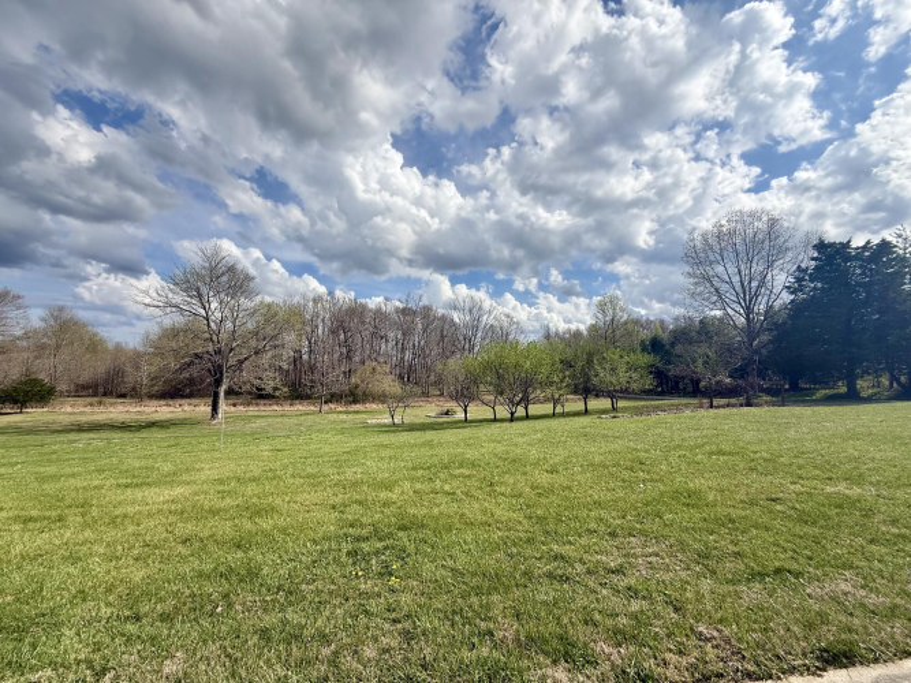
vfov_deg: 85.7
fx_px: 368
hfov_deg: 102.1
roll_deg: +0.1
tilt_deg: +5.0
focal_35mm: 14
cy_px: 342
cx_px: 456
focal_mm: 2.22
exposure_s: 1/4425
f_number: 2.2
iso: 50
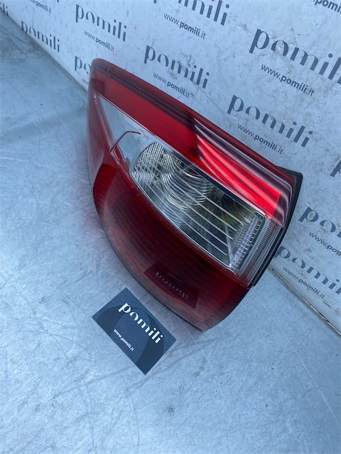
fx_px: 341
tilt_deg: -51.3
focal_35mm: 26
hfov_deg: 53.1
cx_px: 170
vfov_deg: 67.3
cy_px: 227
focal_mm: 4.25
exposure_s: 1/793
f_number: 1.8
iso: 32
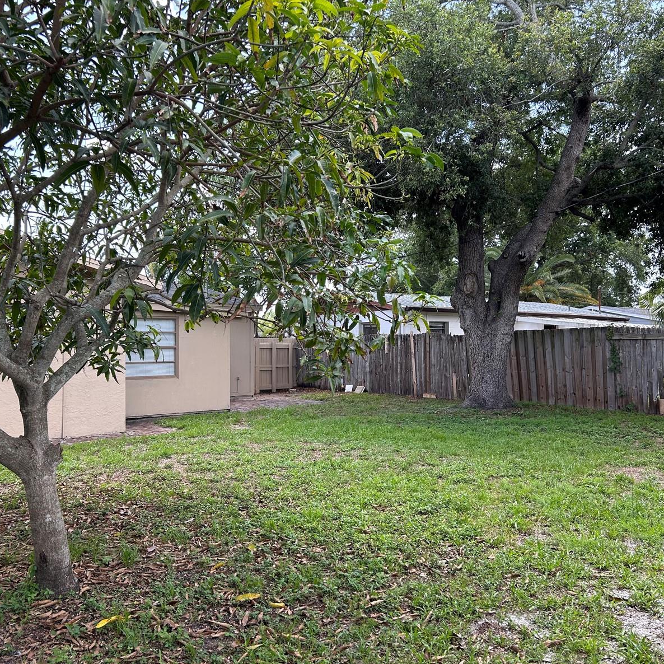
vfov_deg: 52.5
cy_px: 329
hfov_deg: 52.5
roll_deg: +0.5
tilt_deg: +0.7
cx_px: 323
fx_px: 673
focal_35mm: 31
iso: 50
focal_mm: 5.7
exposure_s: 1/509
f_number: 1.5
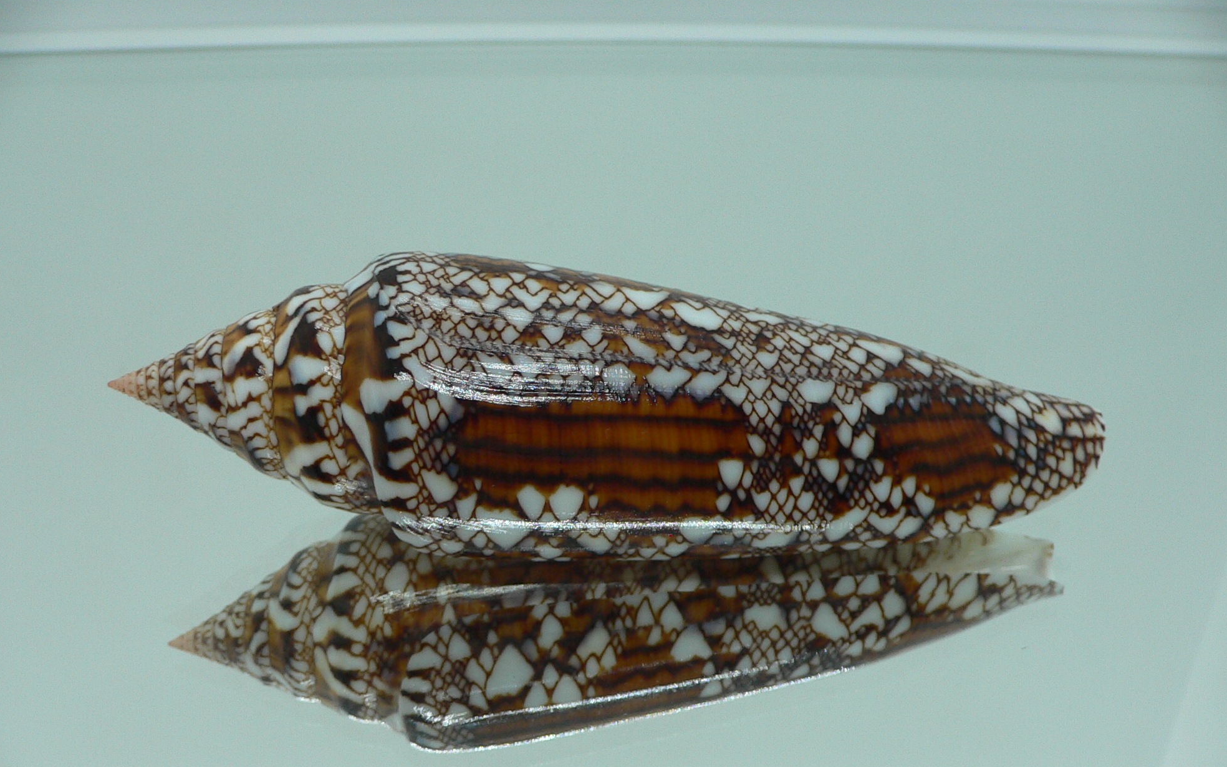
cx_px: 600
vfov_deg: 33.5
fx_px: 1271
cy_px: 443
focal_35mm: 38
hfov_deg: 51.5
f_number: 2.8
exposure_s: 1/60
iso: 100
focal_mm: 4.6
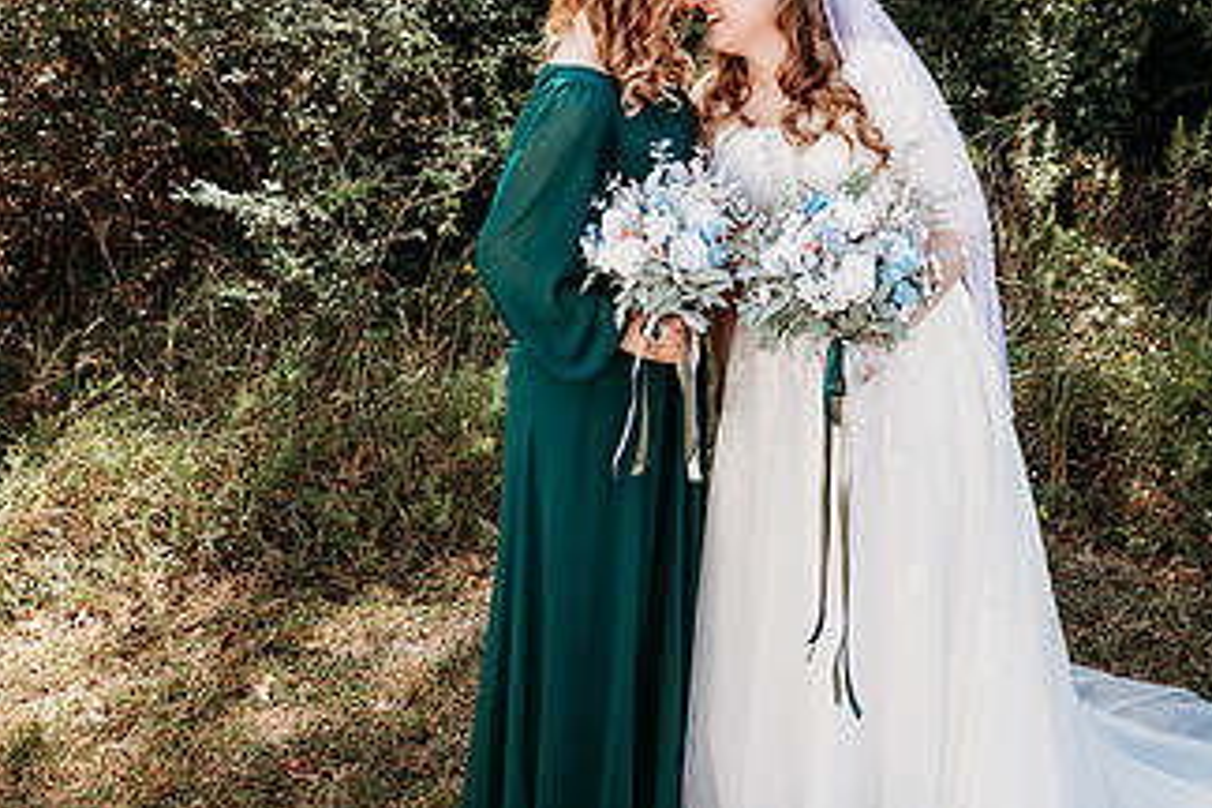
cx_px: 602
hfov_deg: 45.4
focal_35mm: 43
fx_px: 1448
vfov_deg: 30.0
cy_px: 92
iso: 100
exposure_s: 1/800
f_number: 2.2
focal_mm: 24
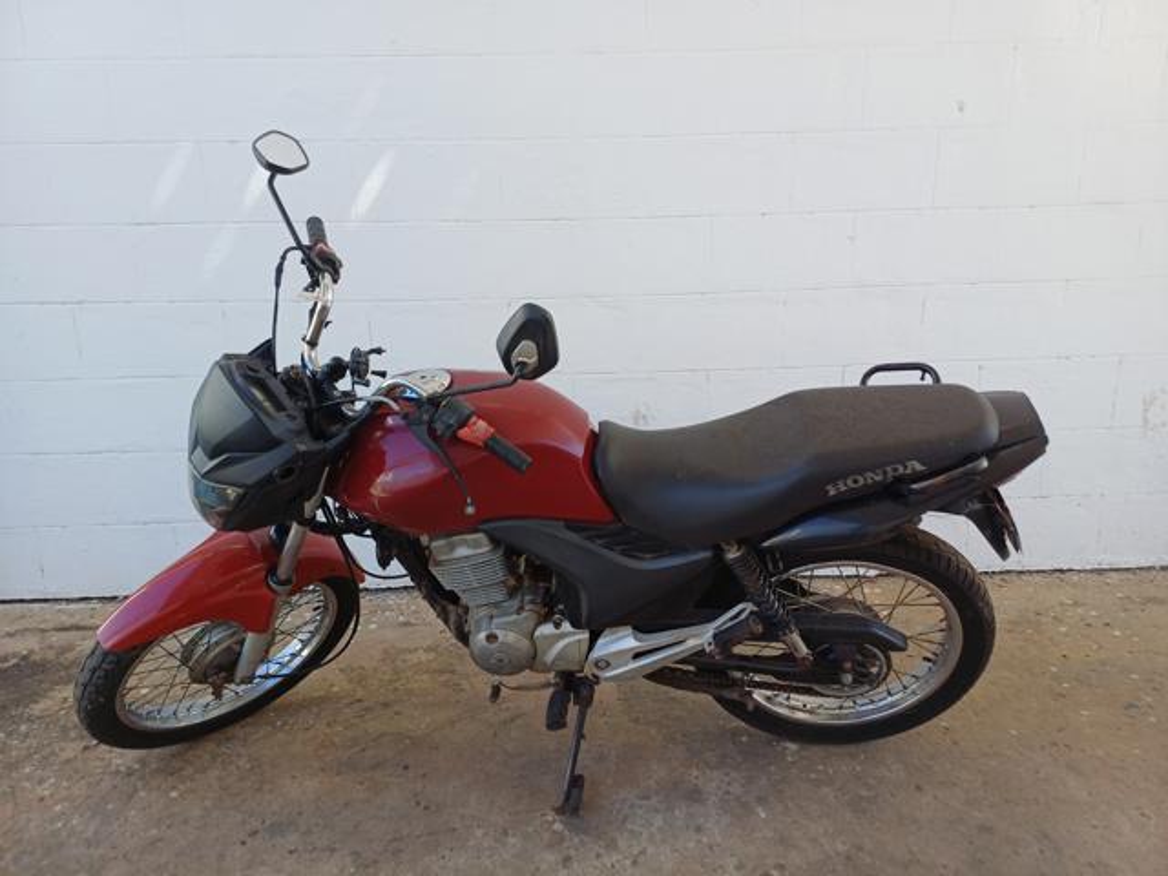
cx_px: 584
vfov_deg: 54.9
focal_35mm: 25
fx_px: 844
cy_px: 438
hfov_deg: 69.4
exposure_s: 1/124
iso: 50
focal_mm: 4.65
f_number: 1.8
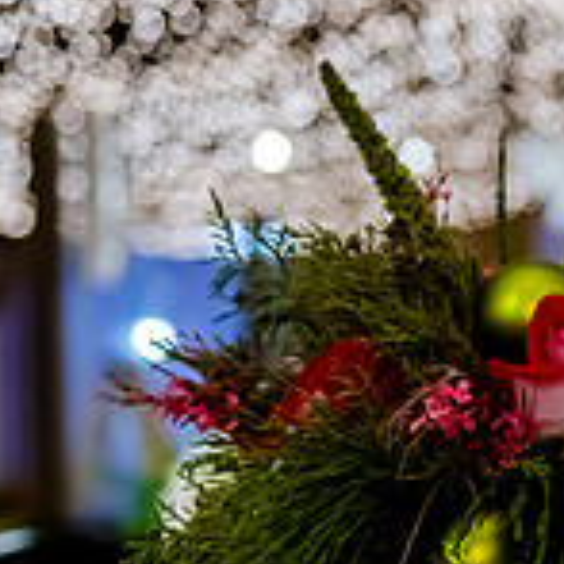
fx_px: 2618
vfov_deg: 12.3
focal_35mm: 142
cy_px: 424
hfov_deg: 11.7
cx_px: 859
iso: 3200
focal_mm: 42
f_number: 2.8
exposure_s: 1/160
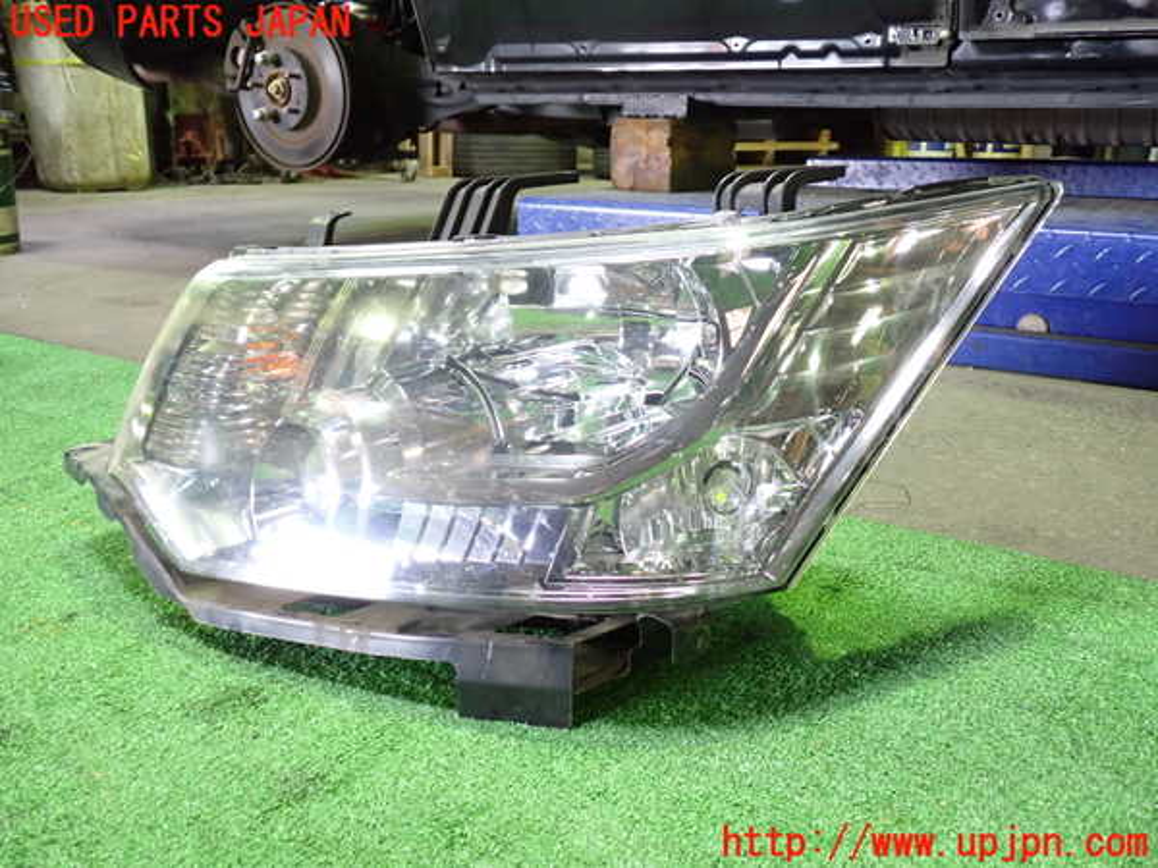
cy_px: 434
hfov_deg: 60.0
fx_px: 1004
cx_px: 579
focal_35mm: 30
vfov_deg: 46.8
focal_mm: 5.4
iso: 640
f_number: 2.3
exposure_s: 1/30
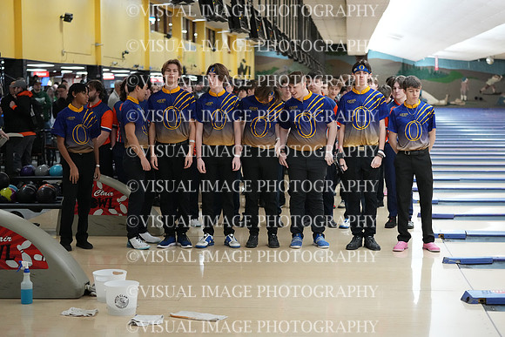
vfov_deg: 19.5
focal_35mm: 70
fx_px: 982
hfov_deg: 28.8
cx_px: 252
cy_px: 168
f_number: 2.8
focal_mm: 70
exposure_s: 1/400
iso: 6400
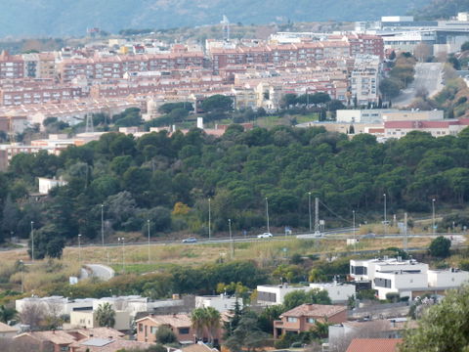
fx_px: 3333
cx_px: 234
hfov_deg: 8.0
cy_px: 176
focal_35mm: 246
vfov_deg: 6.0
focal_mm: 44.3
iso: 100
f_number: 4
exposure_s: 1/250
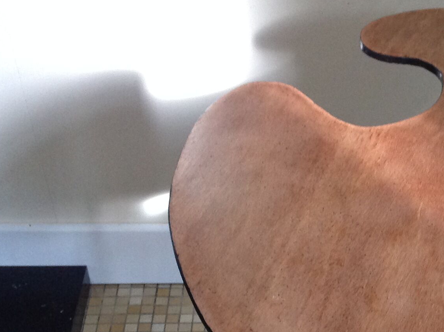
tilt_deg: -44.8
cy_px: 343
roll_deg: -5.8
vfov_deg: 17.9
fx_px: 1025
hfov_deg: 23.5
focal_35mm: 80
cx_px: 434
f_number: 2.4
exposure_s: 1/15
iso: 250
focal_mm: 4.28
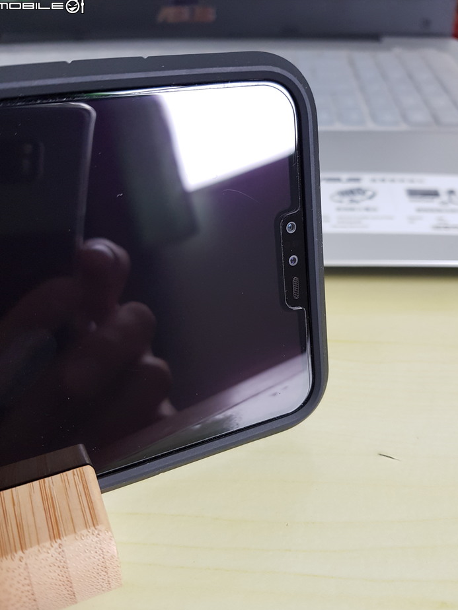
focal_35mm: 27
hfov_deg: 51.4
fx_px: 476
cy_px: 311
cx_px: 227
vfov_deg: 65.3
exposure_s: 1/50
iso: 160
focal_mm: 4.2
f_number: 1.7
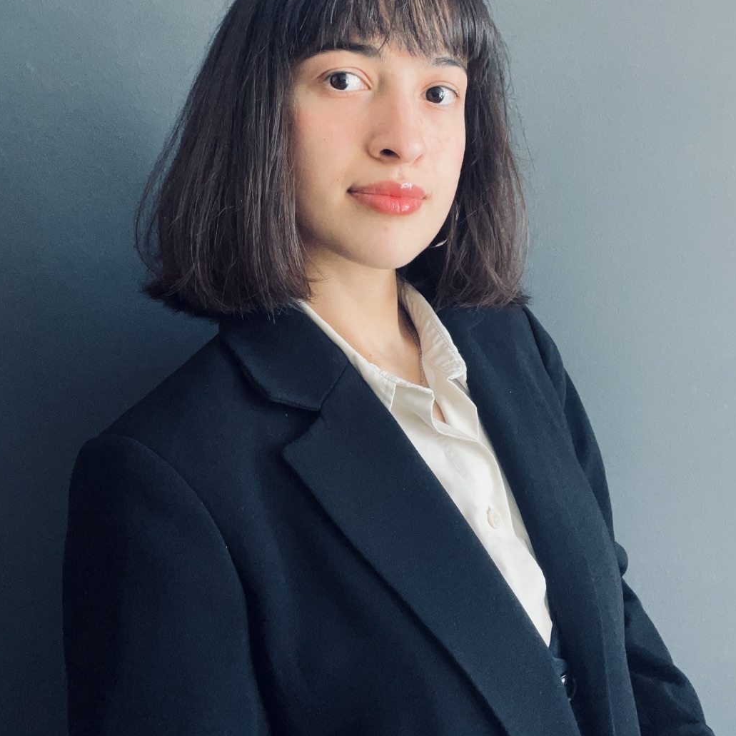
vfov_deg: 45.5
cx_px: 366
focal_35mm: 36
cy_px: 260
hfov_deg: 46.0
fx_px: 866
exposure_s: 1/60
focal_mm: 2.71
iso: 160
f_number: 2.2
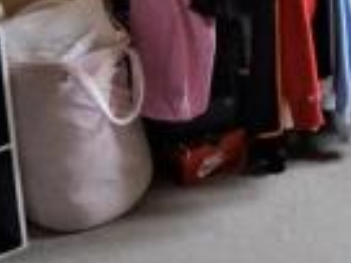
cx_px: 317
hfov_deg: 26.8
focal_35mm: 70
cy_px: -107
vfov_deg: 19.0
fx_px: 709
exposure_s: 1/60
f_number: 3.5
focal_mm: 10
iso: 1000
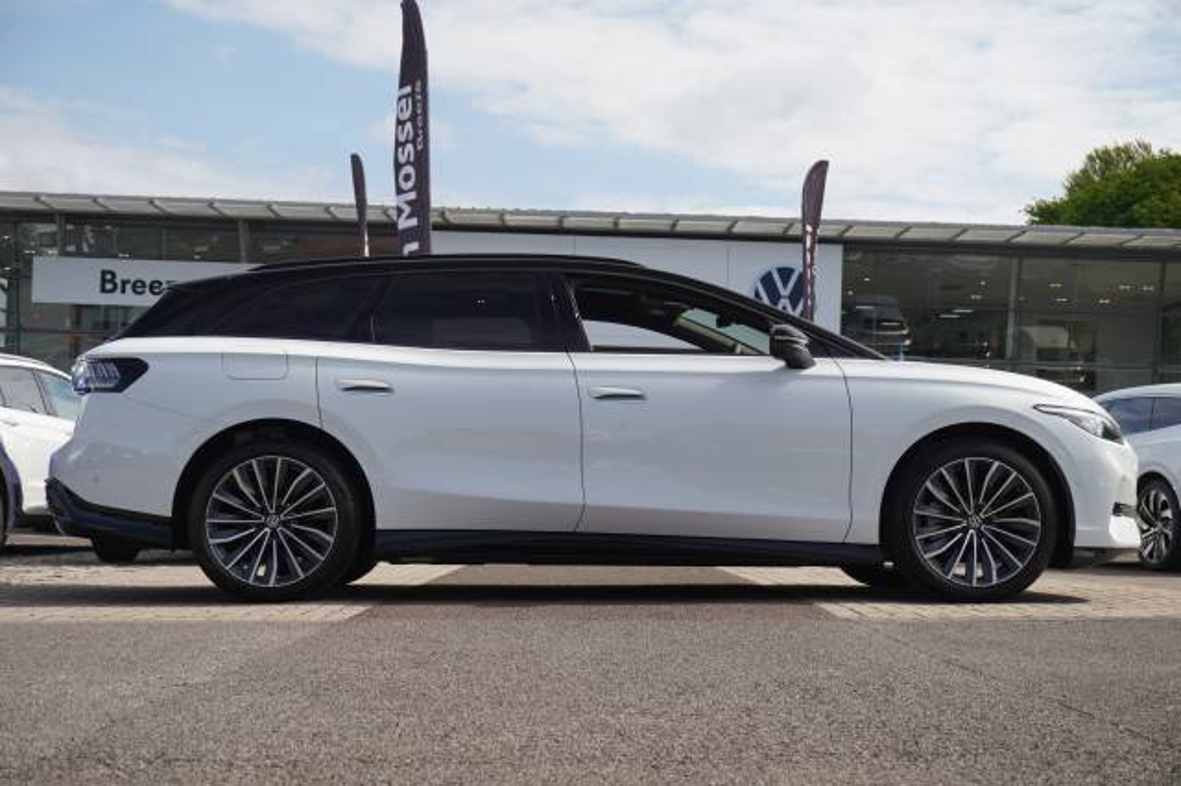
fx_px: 1574
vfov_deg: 28.0
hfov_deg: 41.1
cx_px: 590
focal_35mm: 48
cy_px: 393
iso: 200
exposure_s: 1/500
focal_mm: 32
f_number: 5.6
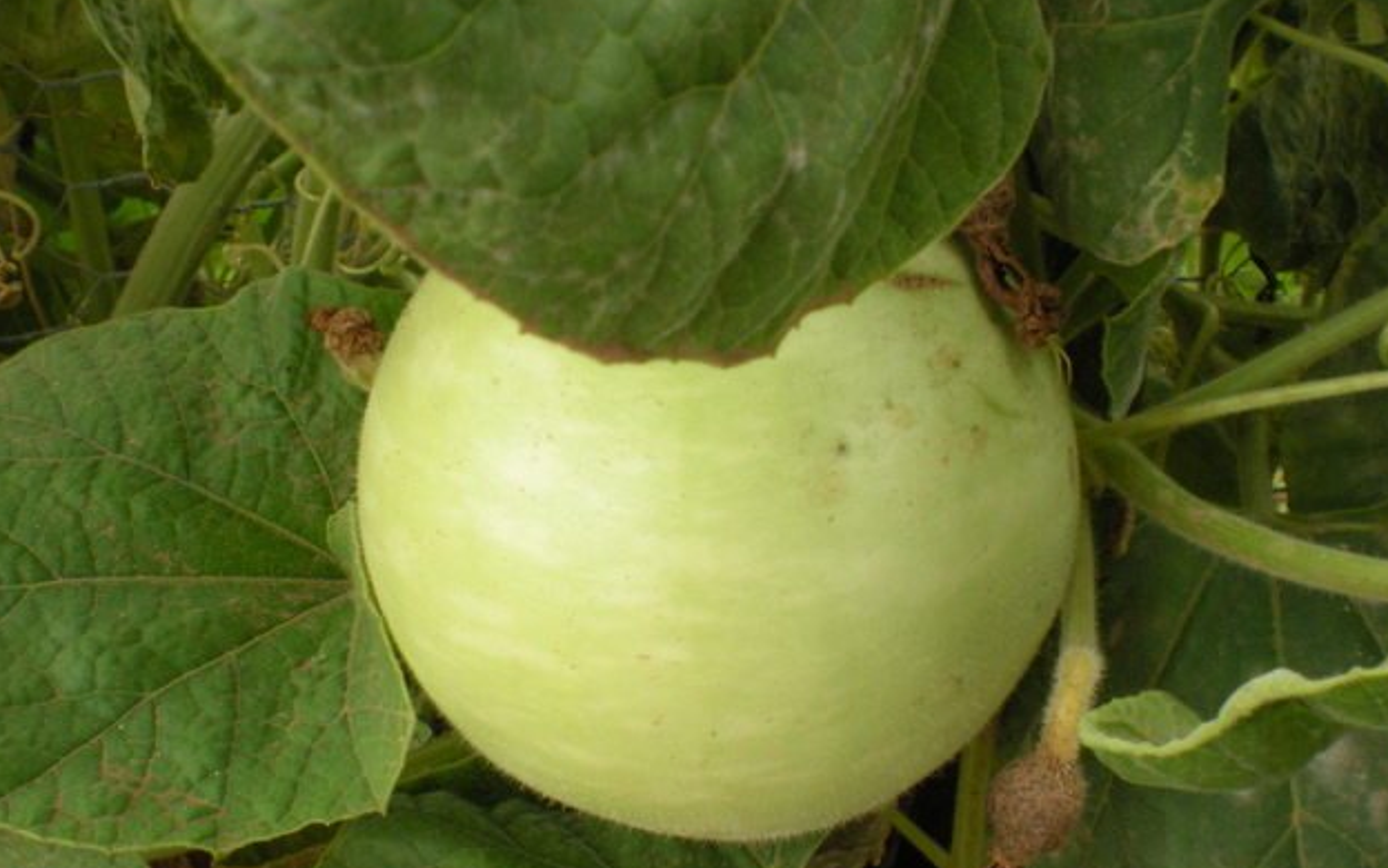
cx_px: 655
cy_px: 580
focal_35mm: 55
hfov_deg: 36.9
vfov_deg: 23.4
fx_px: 2081
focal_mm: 6.3
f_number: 4.6
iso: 200
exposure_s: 1/180
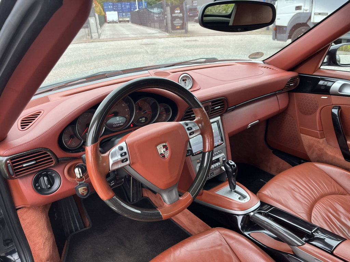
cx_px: 175
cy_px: 131
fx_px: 263
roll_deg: +4.1
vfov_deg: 53.1
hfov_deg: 67.3
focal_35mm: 26
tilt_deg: -24.1
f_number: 1.6
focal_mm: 5.1
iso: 80
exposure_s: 1/122
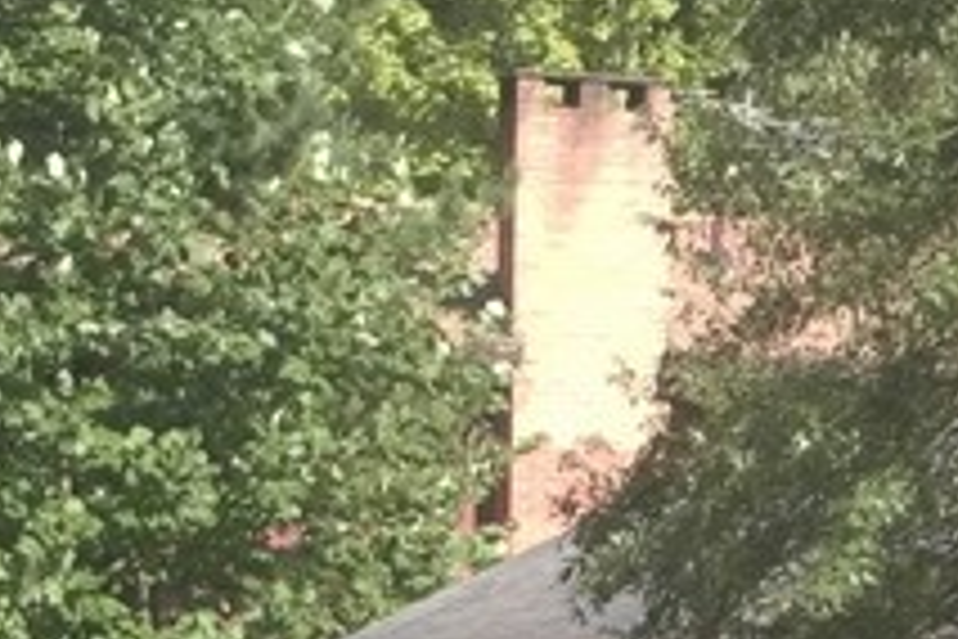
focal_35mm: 430
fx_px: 11442
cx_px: 1727
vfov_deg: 3.2
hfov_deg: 4.7
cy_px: 954
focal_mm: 15.4
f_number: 4.5
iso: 80
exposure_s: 1/200
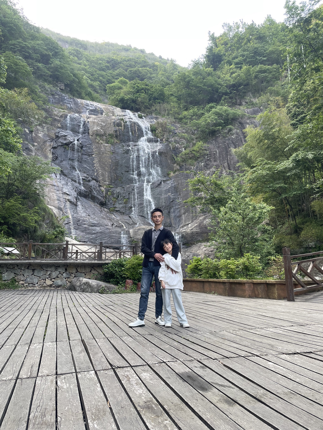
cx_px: 162
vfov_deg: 67.3
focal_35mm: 26
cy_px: 215
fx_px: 323
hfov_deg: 53.1
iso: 32
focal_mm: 4.2
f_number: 1.6
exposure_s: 1/121
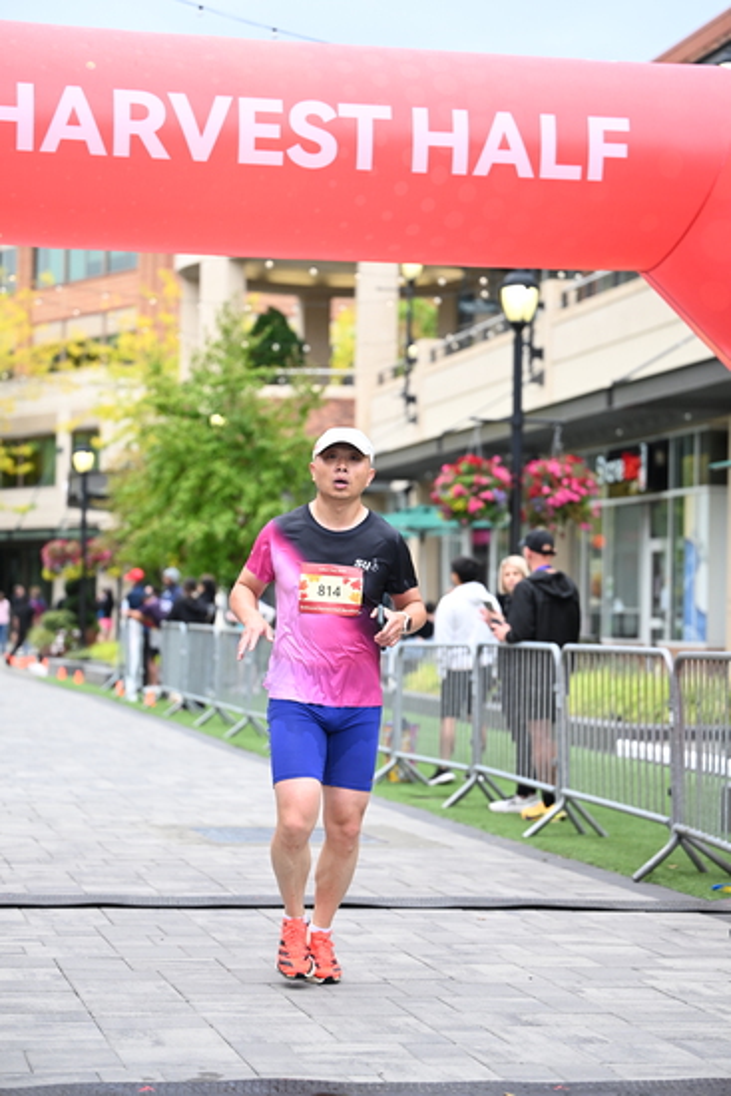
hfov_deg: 16.9
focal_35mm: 81
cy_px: 548
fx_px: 2465
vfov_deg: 25.1
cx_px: 366
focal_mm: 81
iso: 1000
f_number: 2.8
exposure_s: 1/2000
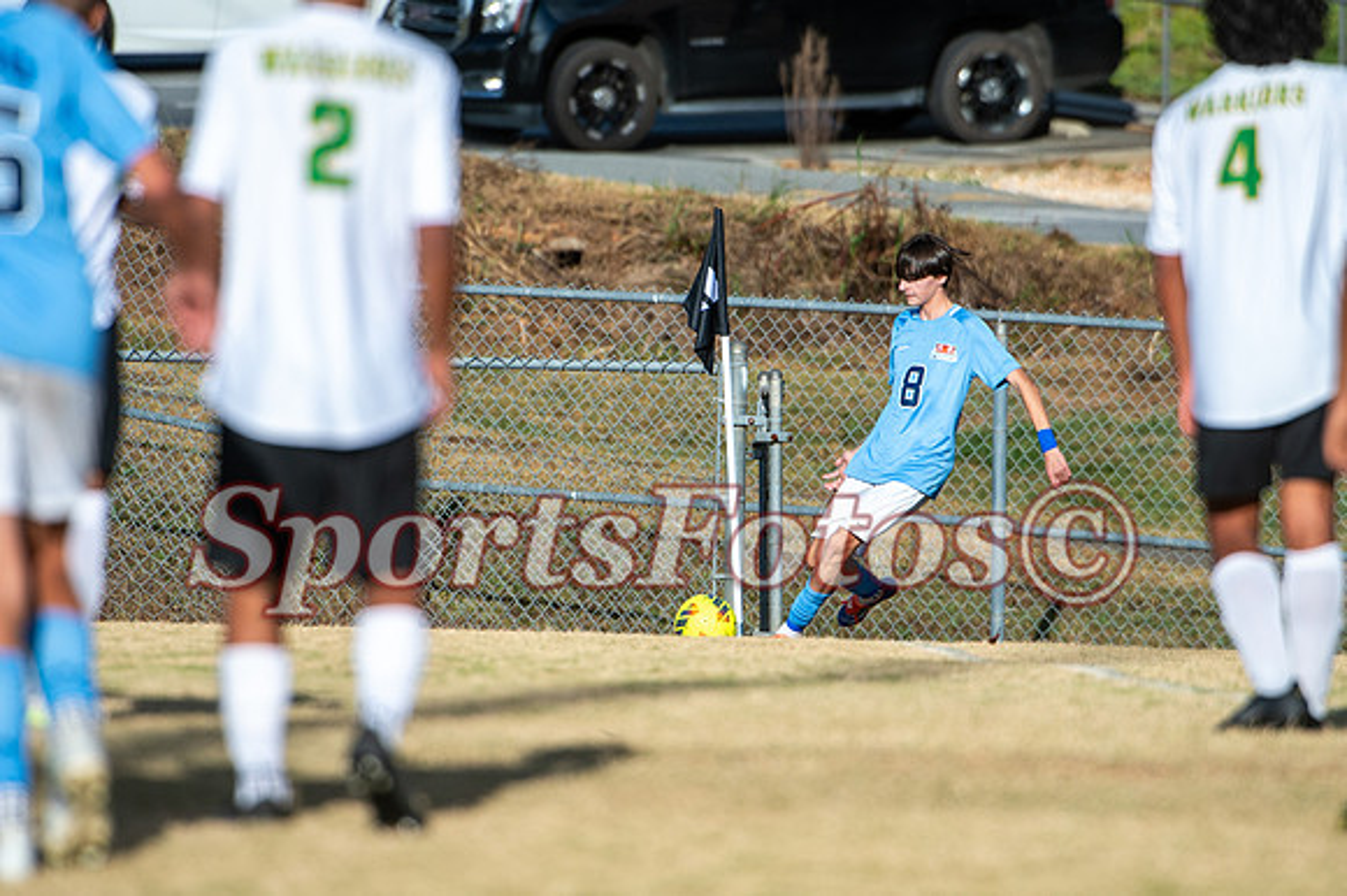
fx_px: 20503
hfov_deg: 3.8
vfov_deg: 2.5
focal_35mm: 548
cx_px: 753
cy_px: 439
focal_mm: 400
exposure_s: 1/2500
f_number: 5
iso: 400
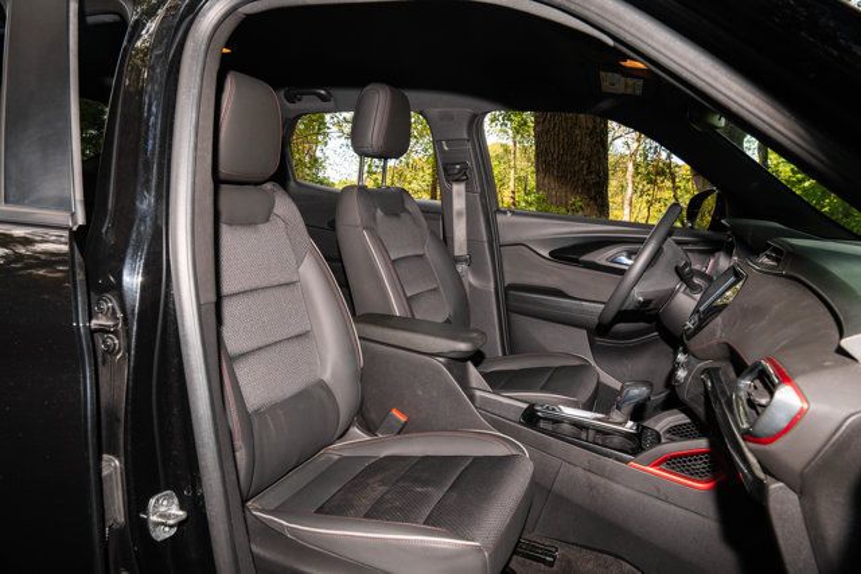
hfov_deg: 73.7
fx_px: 574
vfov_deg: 53.2
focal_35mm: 24
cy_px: 287
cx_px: 430
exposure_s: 1/200
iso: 640
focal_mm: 24
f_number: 9
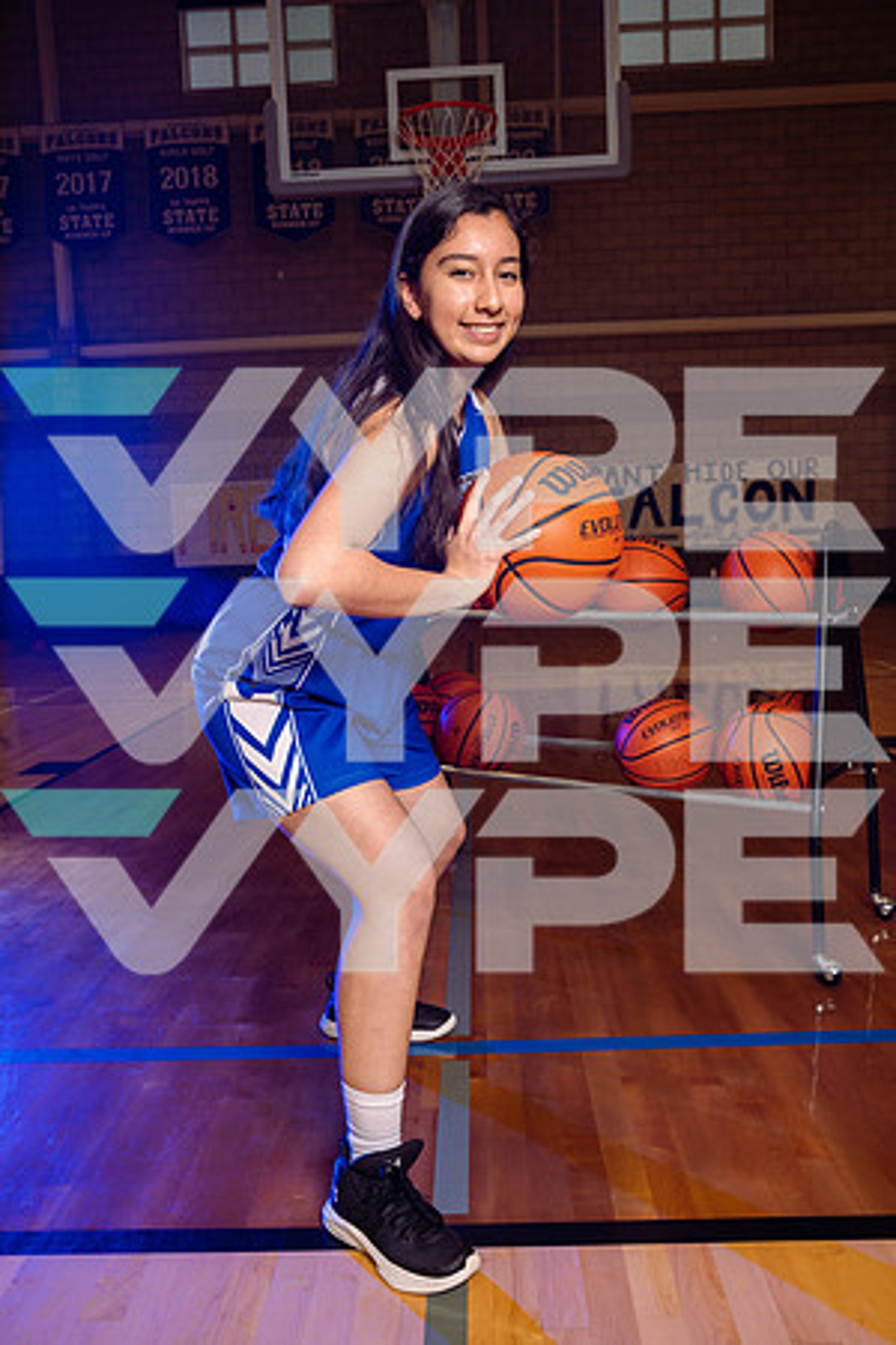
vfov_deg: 61.9
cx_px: 448
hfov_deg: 43.6
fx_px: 1120
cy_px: 672
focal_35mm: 30
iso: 400
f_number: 7.1
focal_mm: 30
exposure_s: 1/250
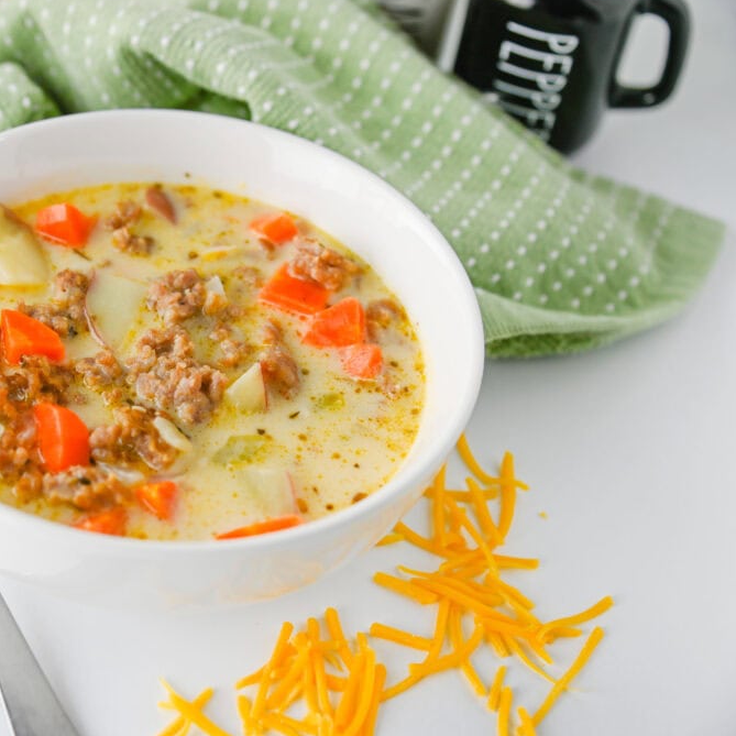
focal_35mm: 65
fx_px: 1564
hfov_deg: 26.1
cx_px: 175
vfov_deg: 26.5
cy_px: 362
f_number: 4.5
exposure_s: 1/100
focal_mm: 50
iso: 250
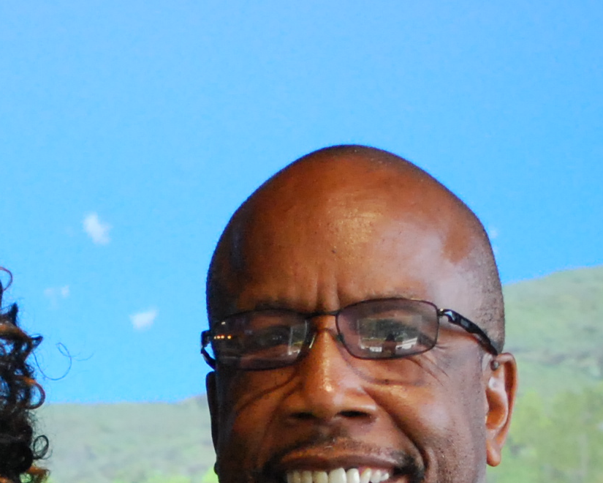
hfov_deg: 11.2
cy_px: 626
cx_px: 61
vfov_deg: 8.8
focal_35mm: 172
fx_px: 3070
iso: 900
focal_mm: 26
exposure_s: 1/30
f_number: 4.5
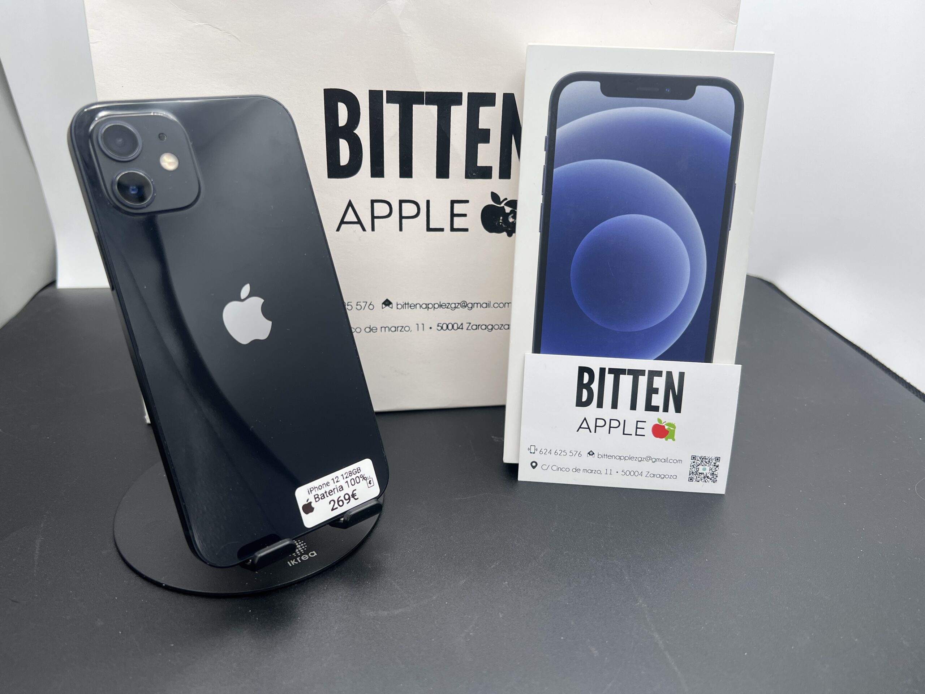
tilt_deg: -27.9
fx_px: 695
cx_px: 462
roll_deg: -1.6
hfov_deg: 67.3
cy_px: 347
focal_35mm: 26
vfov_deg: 53.1
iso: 50
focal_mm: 5.7
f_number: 1.5
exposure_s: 1/350
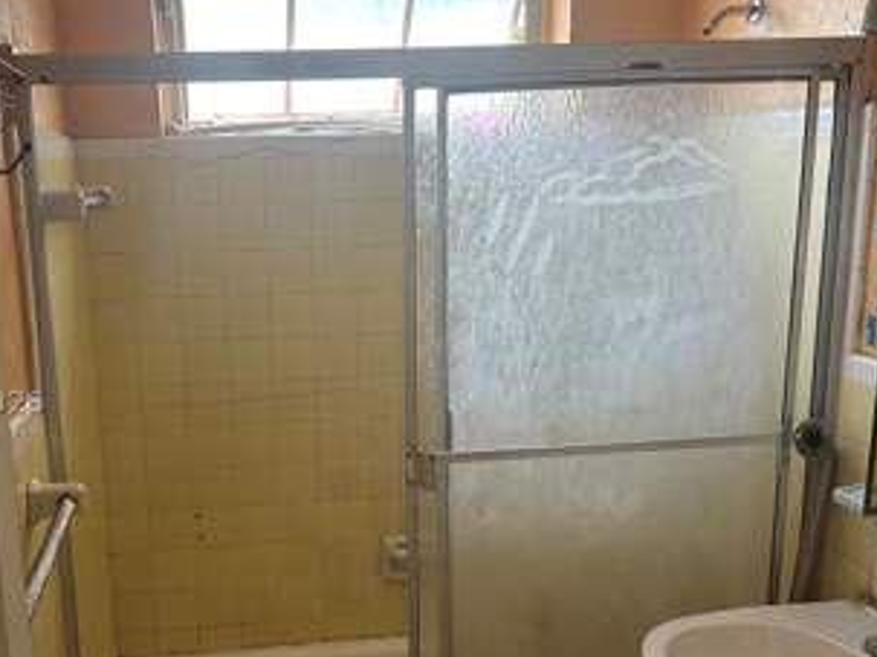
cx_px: 310
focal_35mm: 38
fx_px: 962
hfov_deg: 48.4
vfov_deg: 37.5
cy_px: 402
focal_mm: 6.86
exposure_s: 1/121
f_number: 1.78
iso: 200
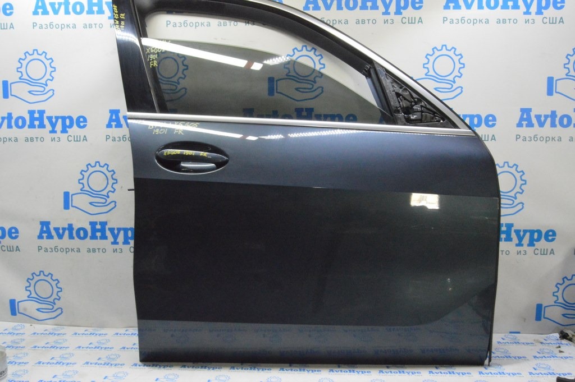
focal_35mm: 30
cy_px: 191
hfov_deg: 62.0
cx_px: 288
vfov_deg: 43.5
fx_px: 479
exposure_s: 1/20
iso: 6400
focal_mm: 20
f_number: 20
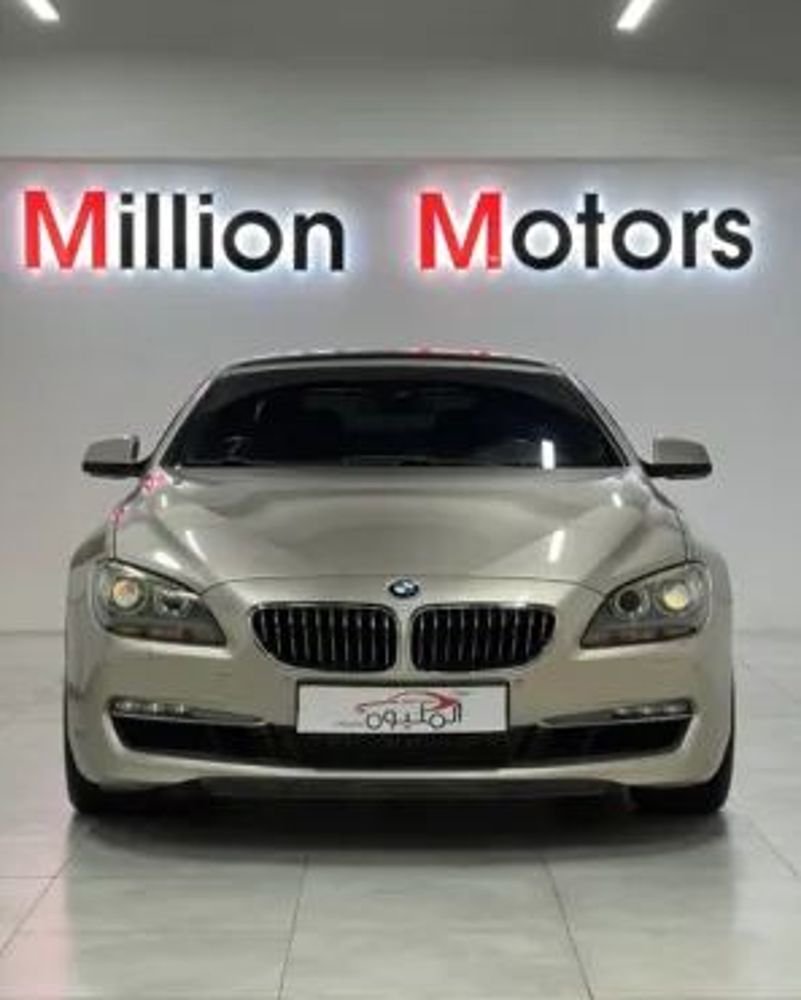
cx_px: 399
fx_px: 2399
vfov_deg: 23.6
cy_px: 488
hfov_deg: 19.0
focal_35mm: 81
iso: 320
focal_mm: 9
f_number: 2.8
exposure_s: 1/50
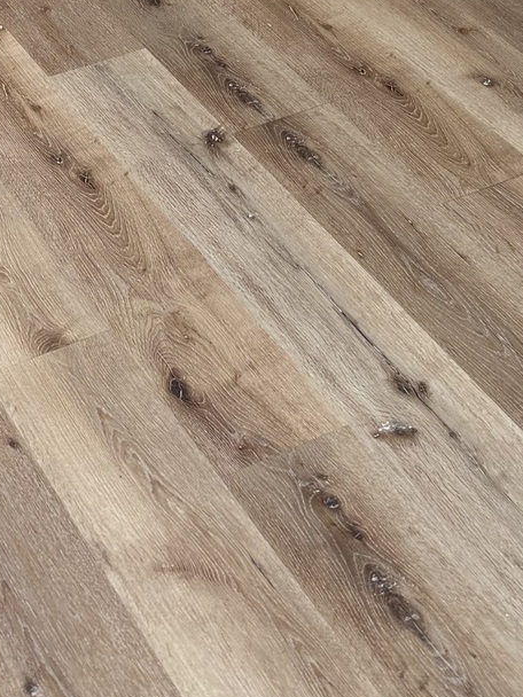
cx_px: 173
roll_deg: +0.9
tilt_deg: -10.3
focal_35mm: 91
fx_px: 1833
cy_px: -571
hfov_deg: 16.2
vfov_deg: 17.4
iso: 64
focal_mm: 6.76
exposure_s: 1/121
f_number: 1.78
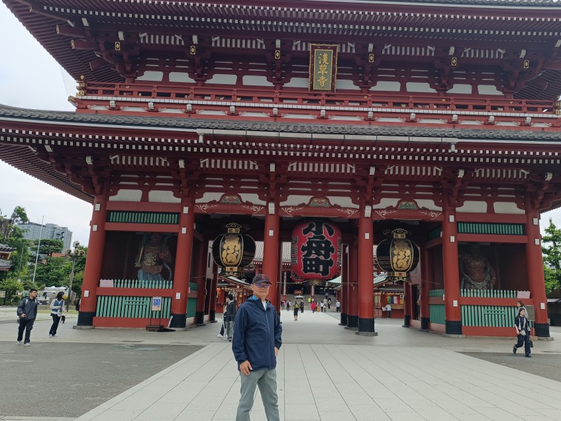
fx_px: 470
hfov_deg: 61.5
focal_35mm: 29
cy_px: 204
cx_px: 311
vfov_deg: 48.3
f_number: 1.65
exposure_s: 1/100
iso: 64
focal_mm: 6.14
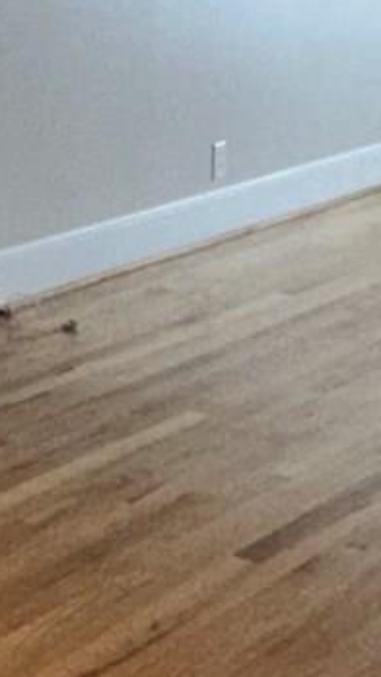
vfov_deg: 20.8
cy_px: 105
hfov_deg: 11.3
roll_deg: -0.2
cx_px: -272
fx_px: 1812
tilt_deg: -7.2
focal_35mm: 101
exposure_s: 1/120
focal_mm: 2.22
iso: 200
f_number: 2.2
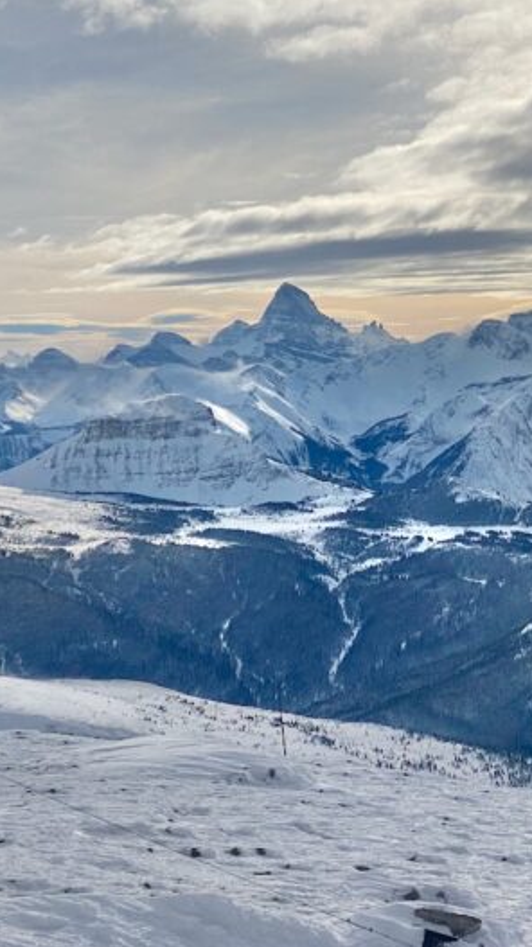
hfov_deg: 13.9
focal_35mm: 86
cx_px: 453
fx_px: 2159
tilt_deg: -4.0
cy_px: 451
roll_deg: +1.3
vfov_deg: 24.7
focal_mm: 6
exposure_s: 1/7937
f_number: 2
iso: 25
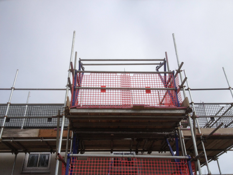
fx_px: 236
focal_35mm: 35
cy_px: 88
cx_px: 116
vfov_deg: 40.7
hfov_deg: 52.6
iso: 50
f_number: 2.4
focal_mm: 4.28
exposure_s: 1/1623
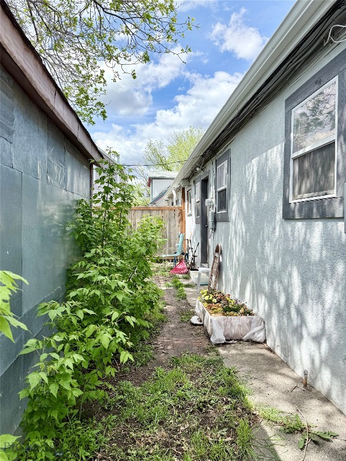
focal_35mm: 24
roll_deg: -0.5
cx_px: 173
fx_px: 320
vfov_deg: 71.6
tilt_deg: -1.6
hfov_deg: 56.8
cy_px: 230
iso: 100
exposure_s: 1/3279
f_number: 1.78
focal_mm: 6.76
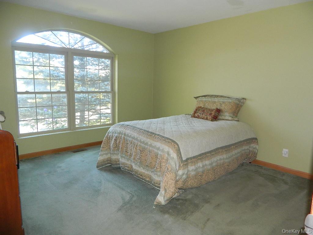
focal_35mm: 25
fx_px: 226
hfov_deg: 69.4
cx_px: 156
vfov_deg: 54.9
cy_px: 118
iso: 200
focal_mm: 4.5
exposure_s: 1/30
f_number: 3.1
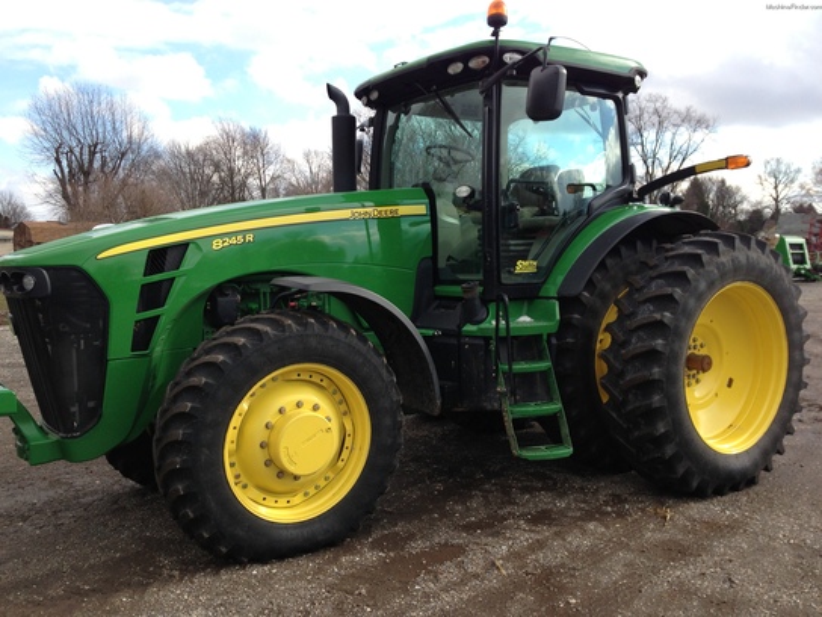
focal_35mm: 33
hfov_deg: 55.4
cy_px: 308
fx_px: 784
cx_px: 411
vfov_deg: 42.9
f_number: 2.4
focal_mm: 4.13
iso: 50
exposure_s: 1/678
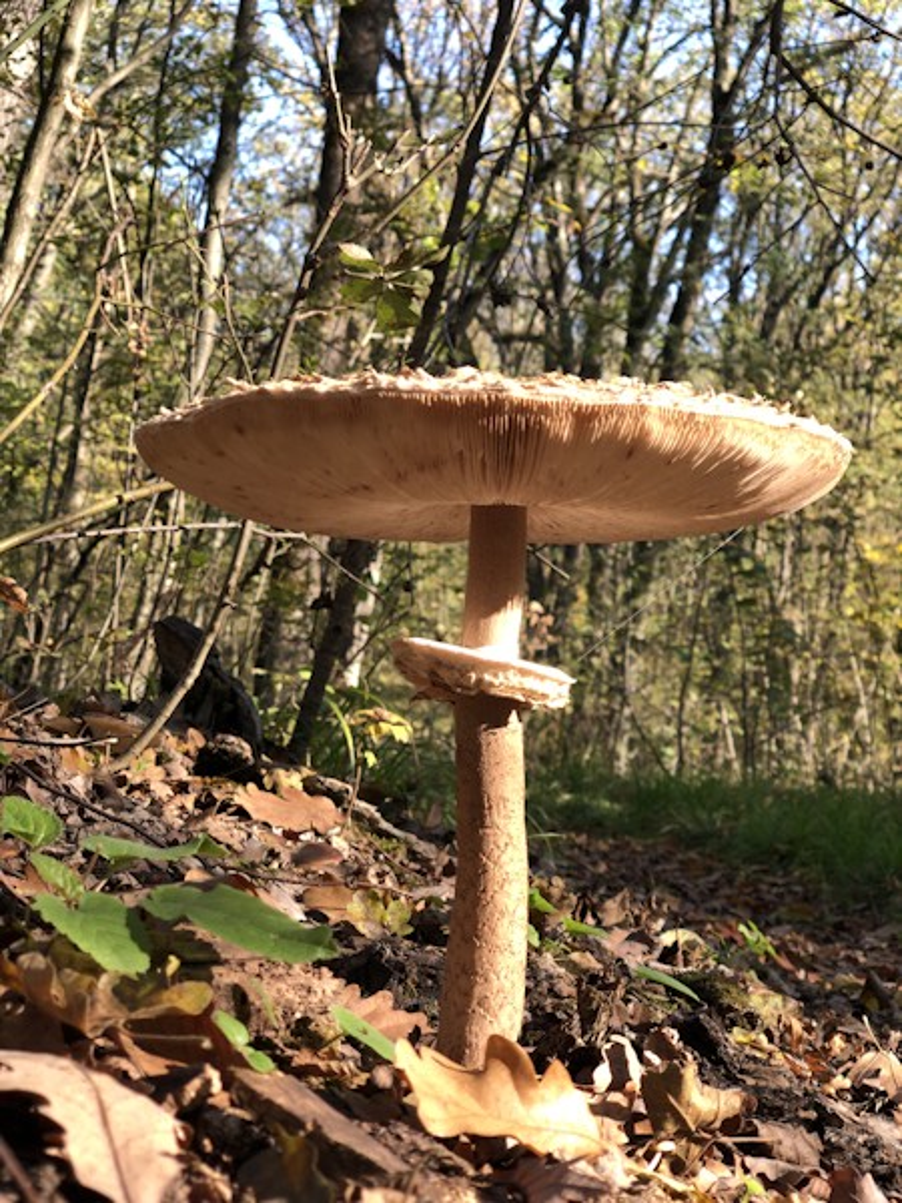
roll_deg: -4.0
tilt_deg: +2.1
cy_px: 602
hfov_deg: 28.0
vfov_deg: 36.8
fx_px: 1807
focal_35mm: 52
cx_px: 451
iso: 25
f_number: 2.4
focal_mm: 6
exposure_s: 1/120
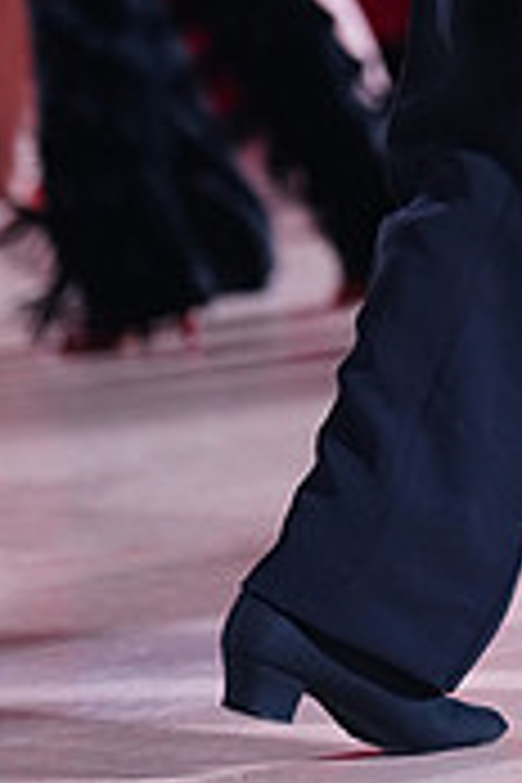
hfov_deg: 3.1
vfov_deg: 4.6
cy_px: -333
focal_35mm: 443
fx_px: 9634
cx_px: 830
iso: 1600
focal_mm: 133
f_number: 2.8
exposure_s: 1/320
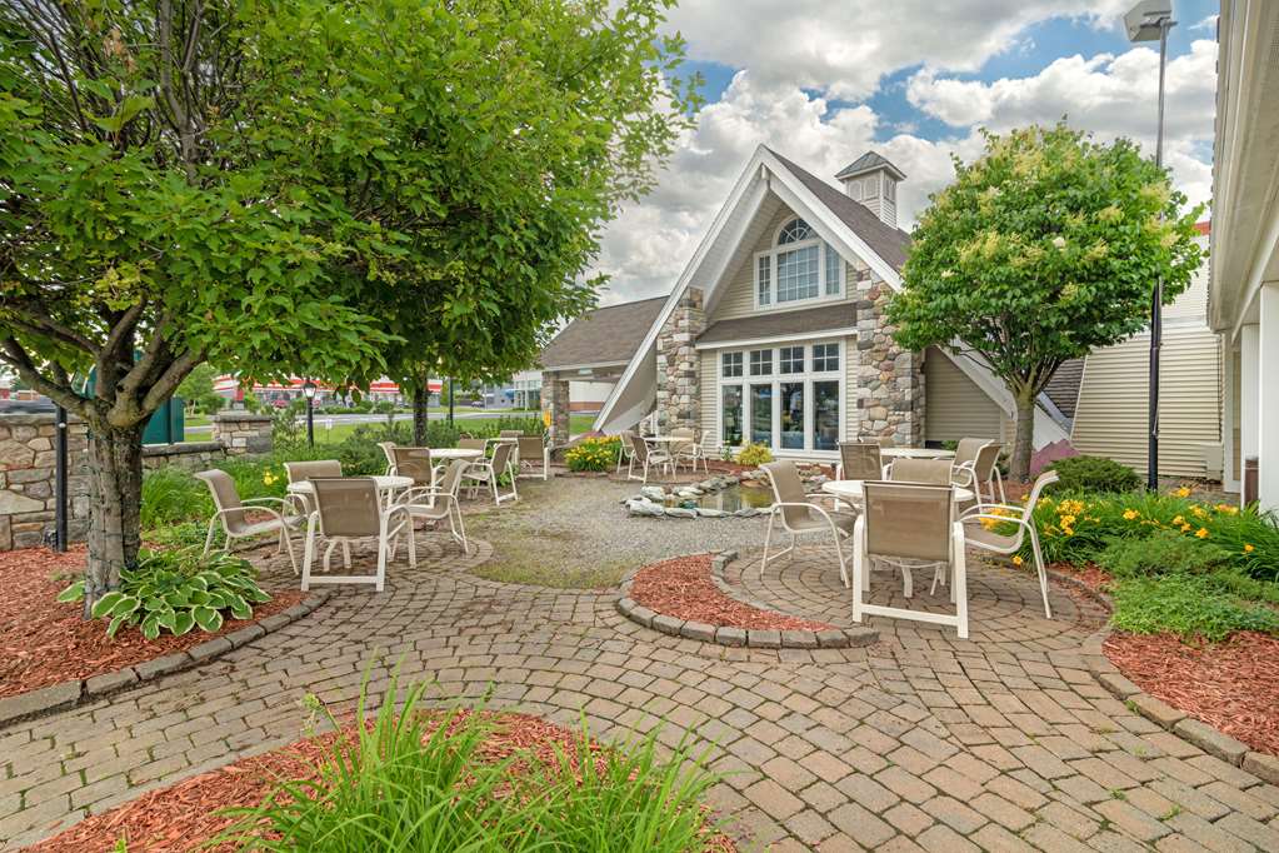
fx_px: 568
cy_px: 426
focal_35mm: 16
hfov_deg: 96.7
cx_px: 640
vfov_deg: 73.7
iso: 100
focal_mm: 16
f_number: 9
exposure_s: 1/25
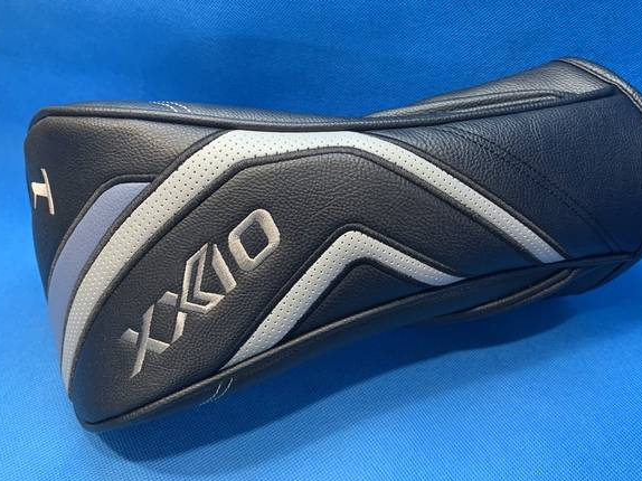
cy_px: 243
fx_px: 538
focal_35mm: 29
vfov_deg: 48.2
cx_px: 344
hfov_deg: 61.6
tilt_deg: -47.1
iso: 160
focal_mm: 4.25
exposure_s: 1/60
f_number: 1.8
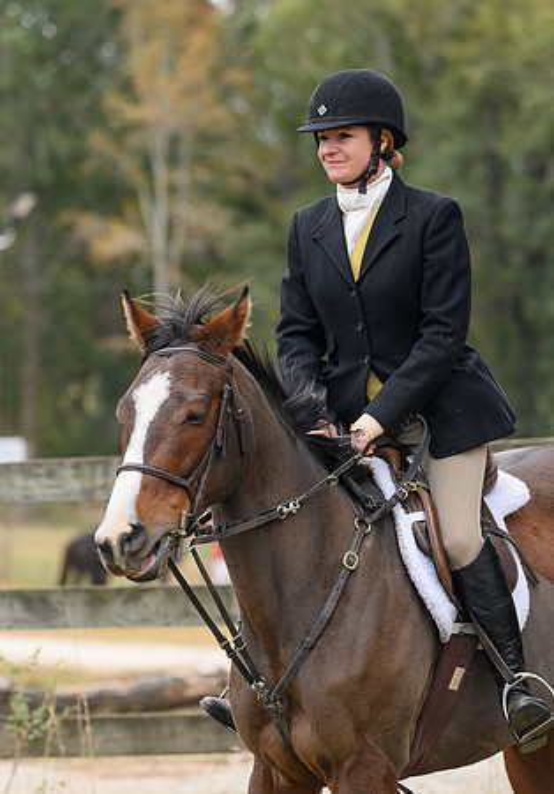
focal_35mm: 205
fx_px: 4587
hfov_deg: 6.9
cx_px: 318
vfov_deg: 9.9
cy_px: 337
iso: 500
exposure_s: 1/640
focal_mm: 120
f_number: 3.2
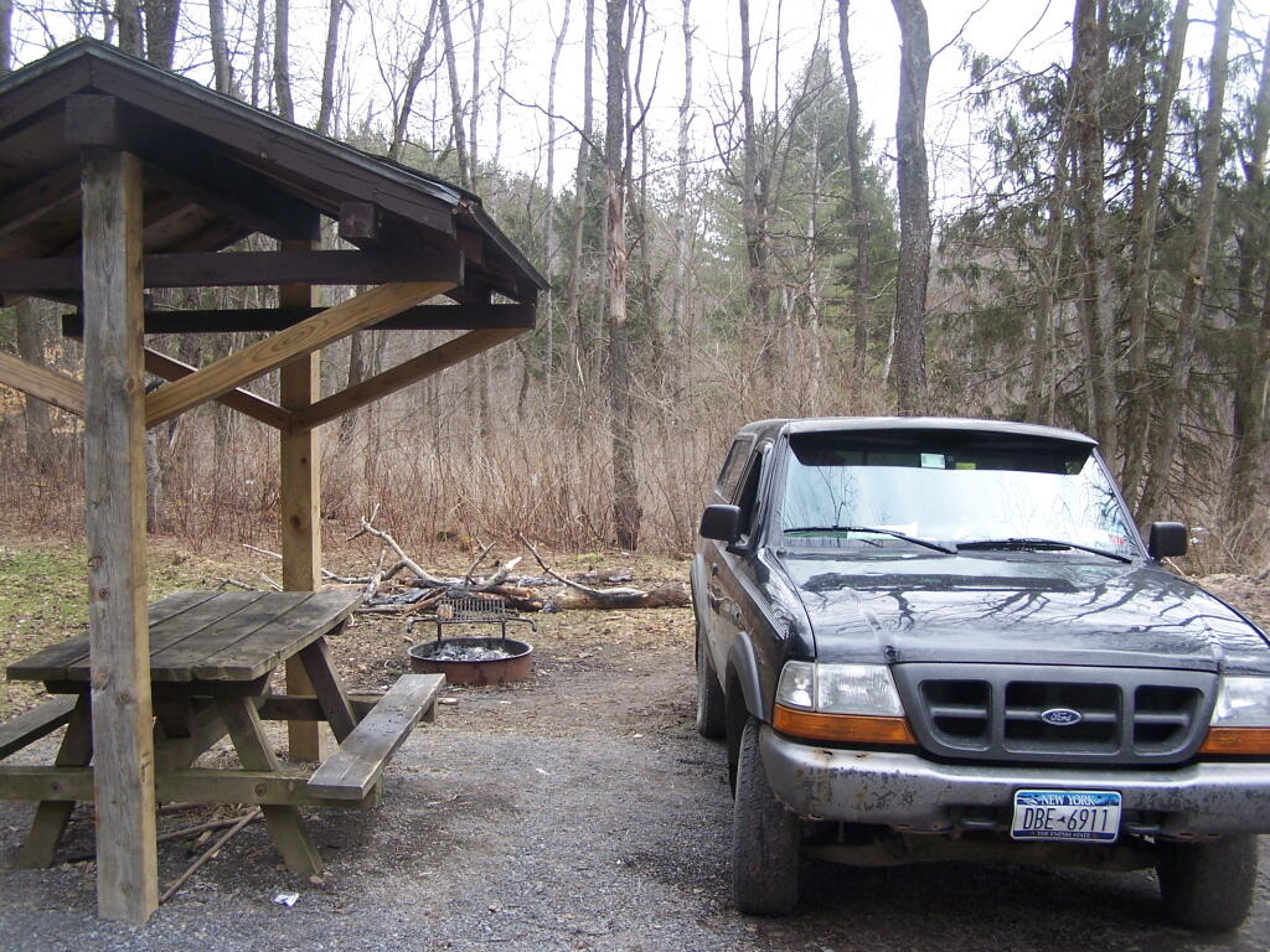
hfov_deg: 49.0
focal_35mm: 38
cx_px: 635
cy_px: 476
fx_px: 1394
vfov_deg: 37.7
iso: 80
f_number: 2.8
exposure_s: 1/200
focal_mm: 6.3
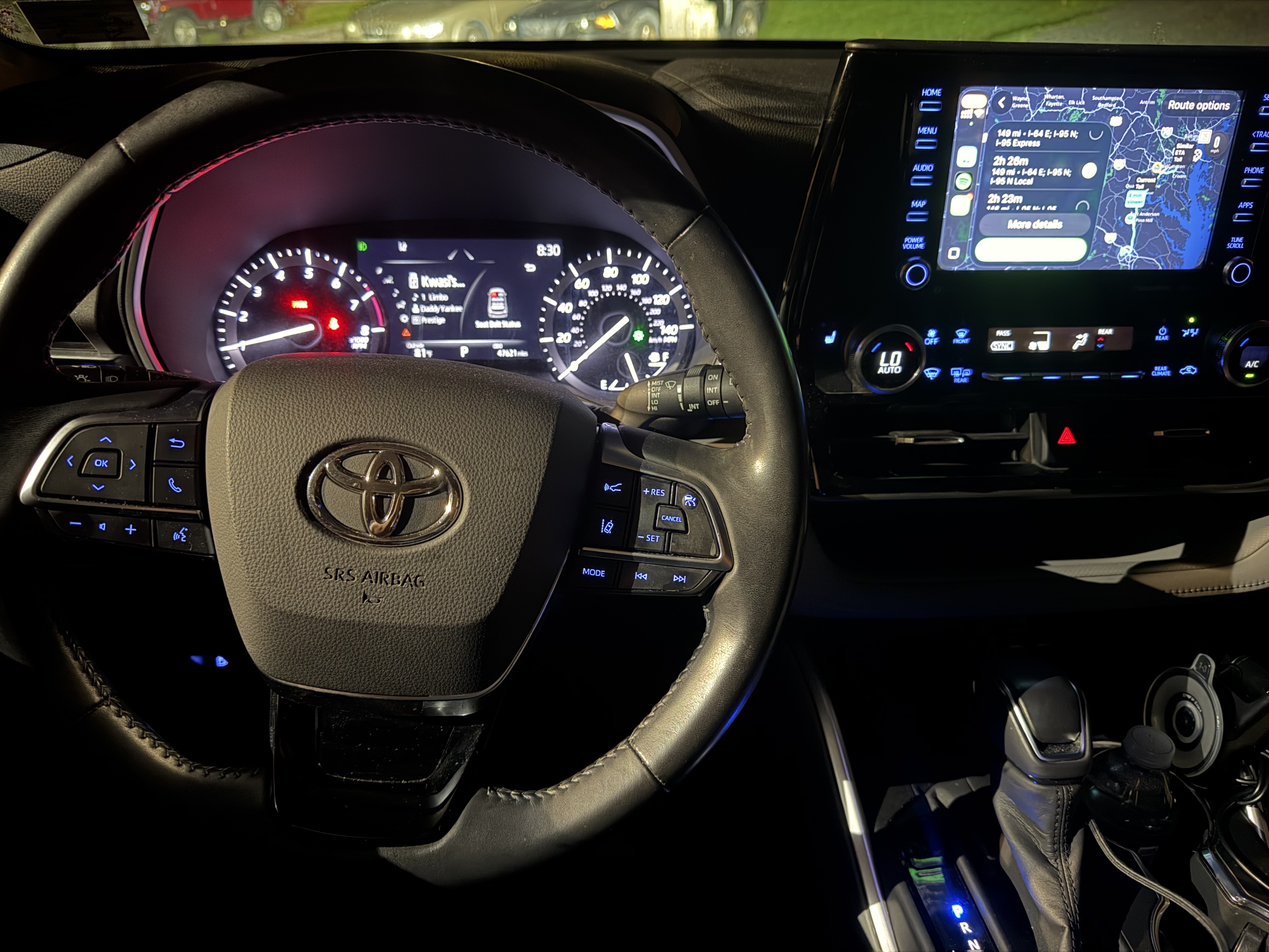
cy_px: 476
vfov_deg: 56.8
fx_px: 880
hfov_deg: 71.6
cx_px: 634
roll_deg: +5.2
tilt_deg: -33.0
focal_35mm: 24
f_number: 1.78
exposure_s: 1/5
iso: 2000
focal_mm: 6.76
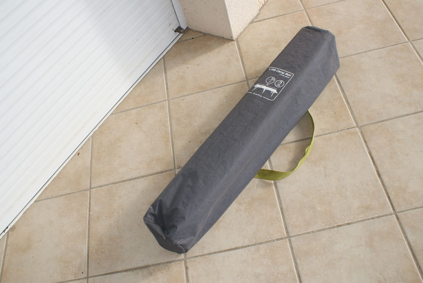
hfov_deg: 57.2
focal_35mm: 33
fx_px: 388
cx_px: 212
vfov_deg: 40.1
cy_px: 142
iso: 100
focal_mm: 22
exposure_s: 1/80
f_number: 8
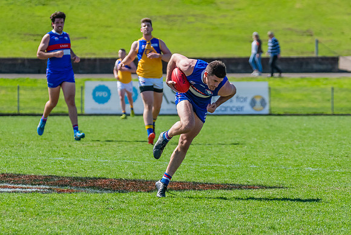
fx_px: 3945
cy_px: 131
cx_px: 186
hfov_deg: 5.1
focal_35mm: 405
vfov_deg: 3.4
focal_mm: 220
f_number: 6.3
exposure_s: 1/2000
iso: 800
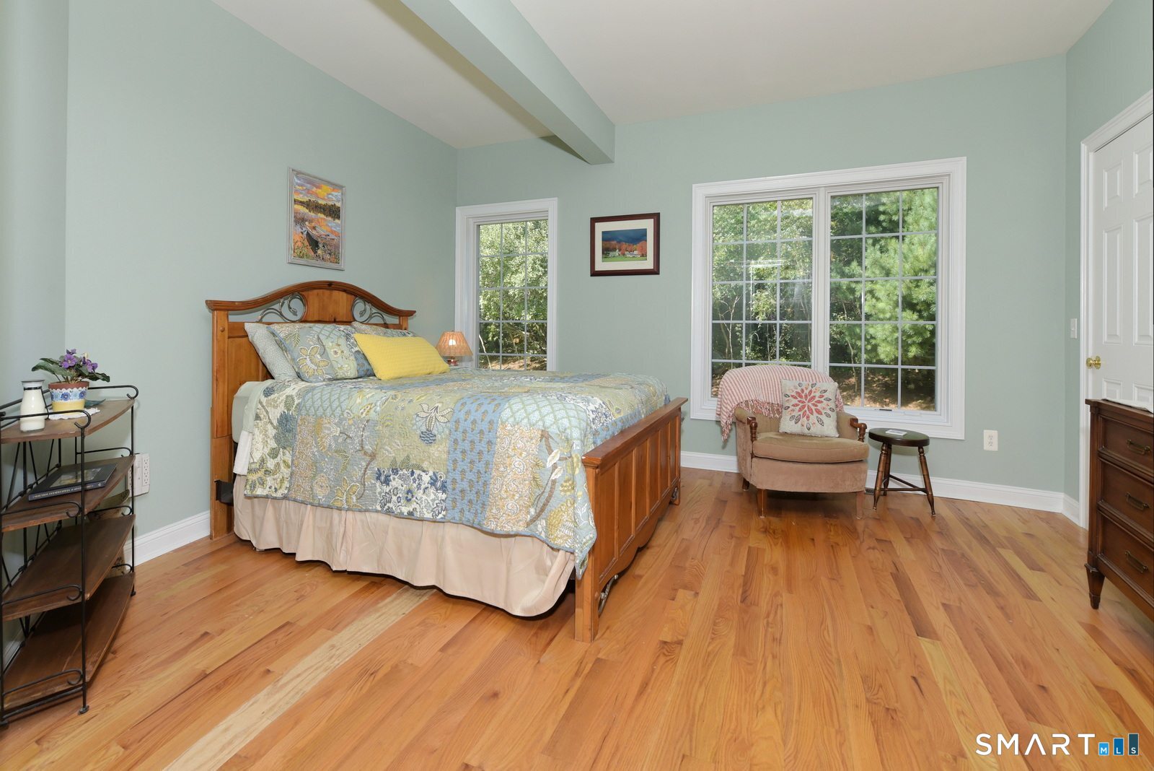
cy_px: 386
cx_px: 577
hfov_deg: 104.2
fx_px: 449
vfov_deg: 81.3
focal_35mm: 14
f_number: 8
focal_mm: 14
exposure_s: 1/125
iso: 400
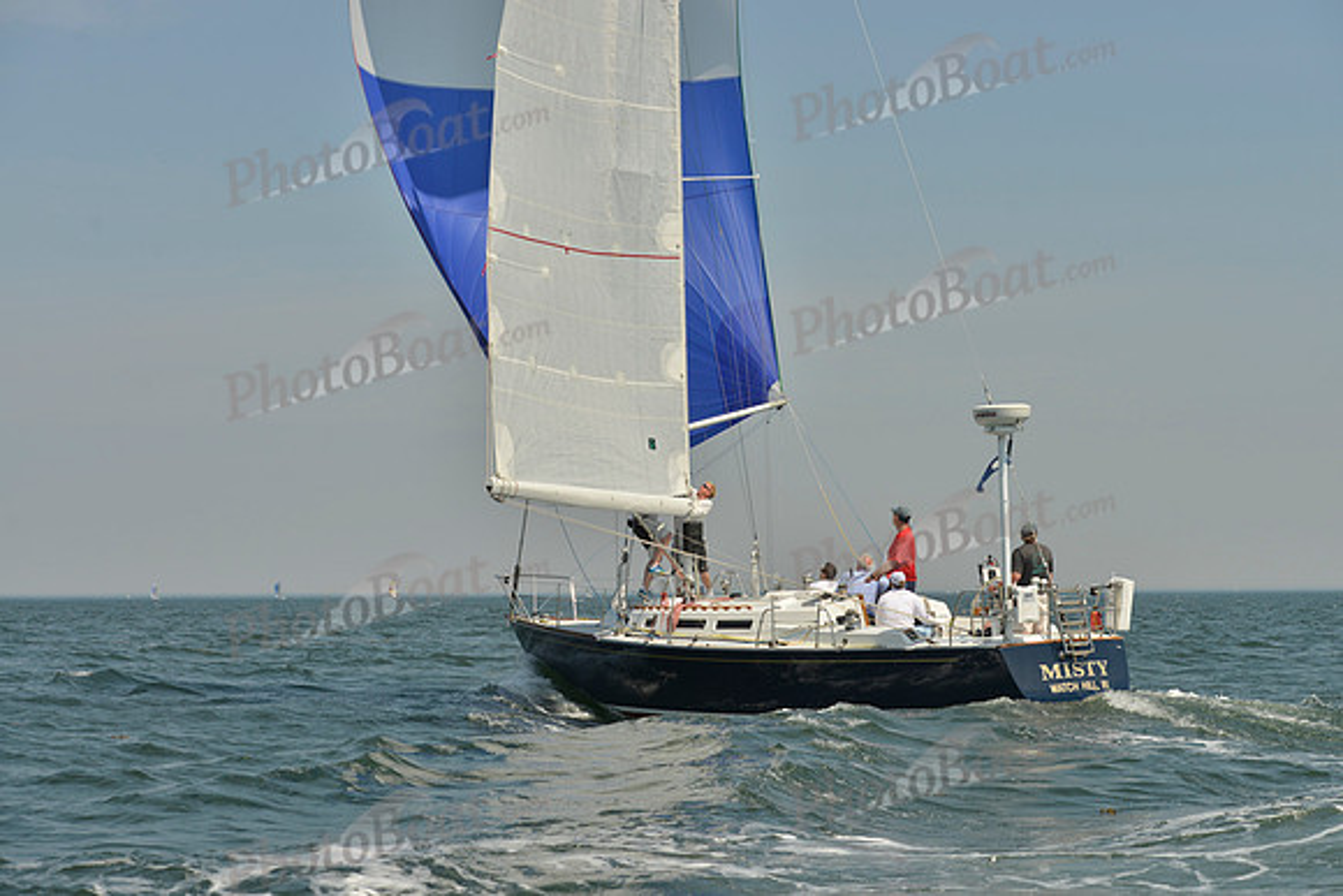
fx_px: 2612
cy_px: 448
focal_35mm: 70
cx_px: 672
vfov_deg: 19.5
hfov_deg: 28.8
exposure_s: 1/1250
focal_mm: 70
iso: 200
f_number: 8
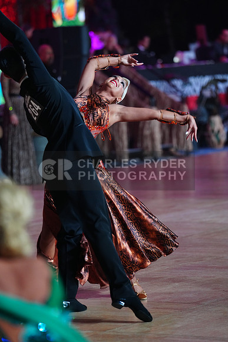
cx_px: 114
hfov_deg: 6.9
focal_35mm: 200
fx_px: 1899
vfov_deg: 10.3
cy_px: 171
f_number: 3.5
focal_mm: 200
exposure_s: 1/320
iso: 2500
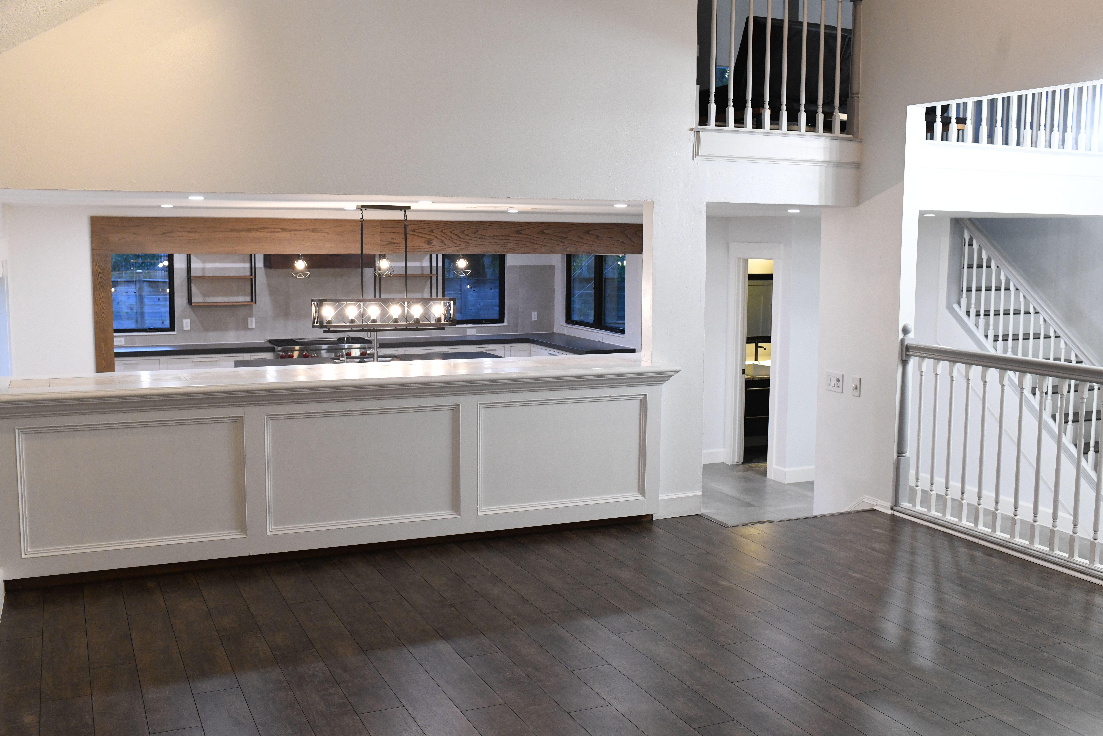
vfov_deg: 37.9
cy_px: 368
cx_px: 552
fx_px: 1072
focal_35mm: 35
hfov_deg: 54.4
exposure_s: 1/100
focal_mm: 35
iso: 3200
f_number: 5.6
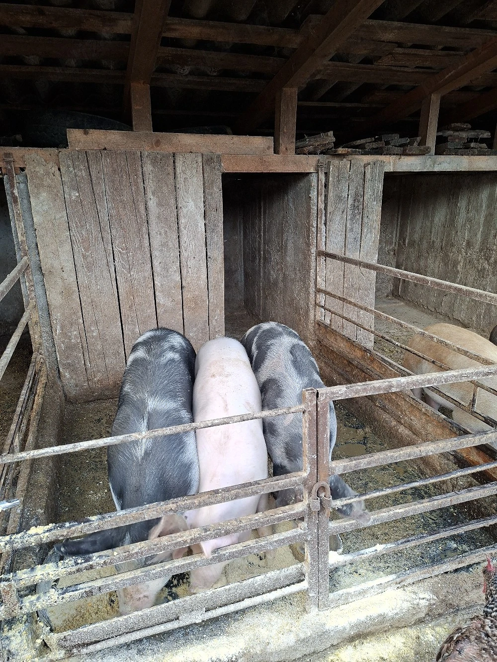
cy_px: 331
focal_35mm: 23
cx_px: 248
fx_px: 440
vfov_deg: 73.9
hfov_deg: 58.9
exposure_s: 1/100
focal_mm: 5.54
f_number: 1.8
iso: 80
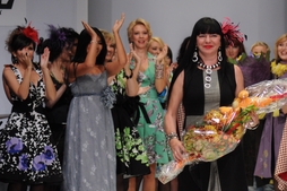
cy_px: 146
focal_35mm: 307
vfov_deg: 4.5
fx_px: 2446
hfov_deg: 6.7
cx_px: 225
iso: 640
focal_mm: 100
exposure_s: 1/250
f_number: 3.5
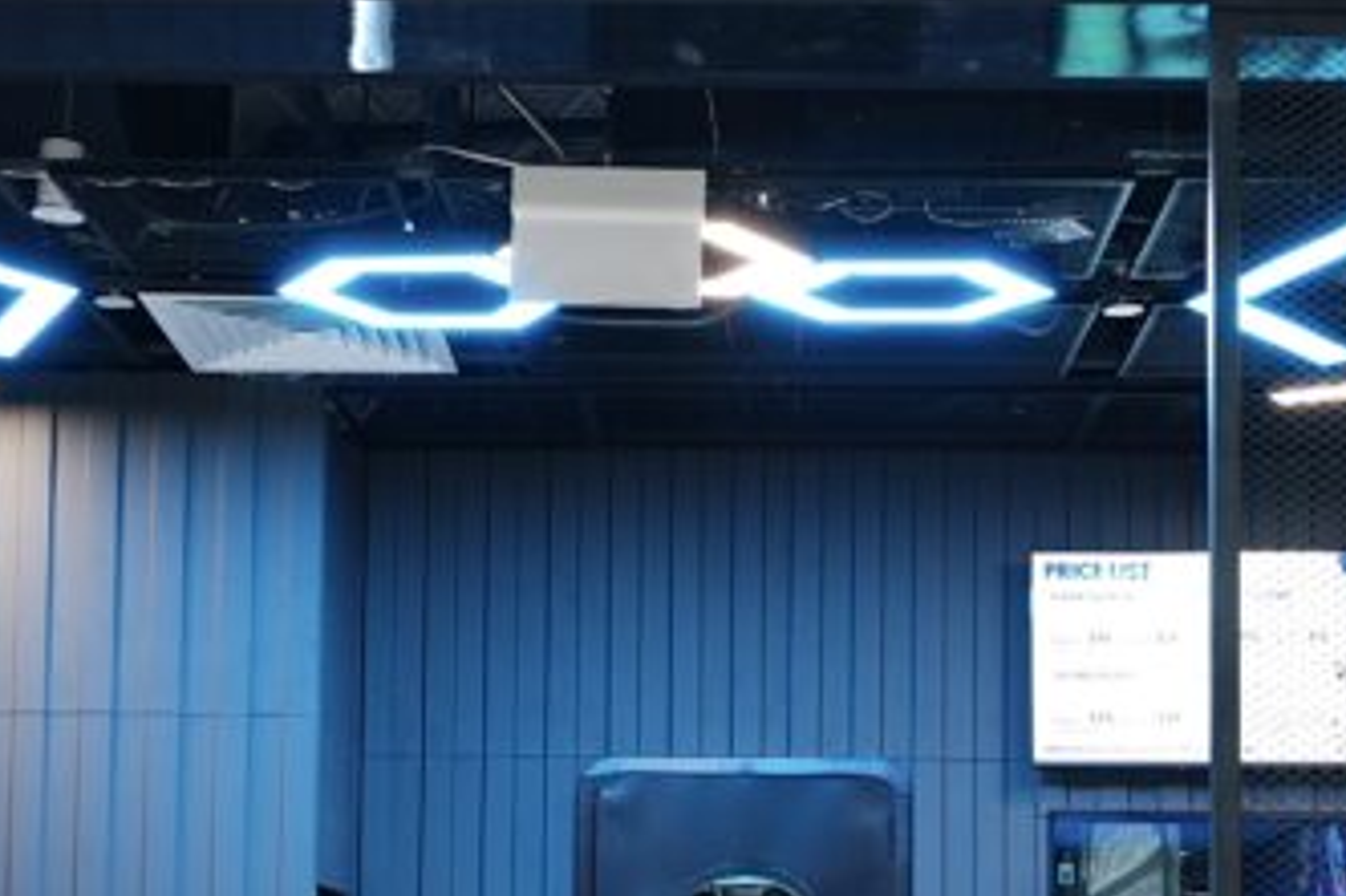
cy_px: 825
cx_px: 693
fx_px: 2653
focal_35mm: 71
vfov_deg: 18.8
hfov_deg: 28.5
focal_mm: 15
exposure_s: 1/17
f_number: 3.5
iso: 400
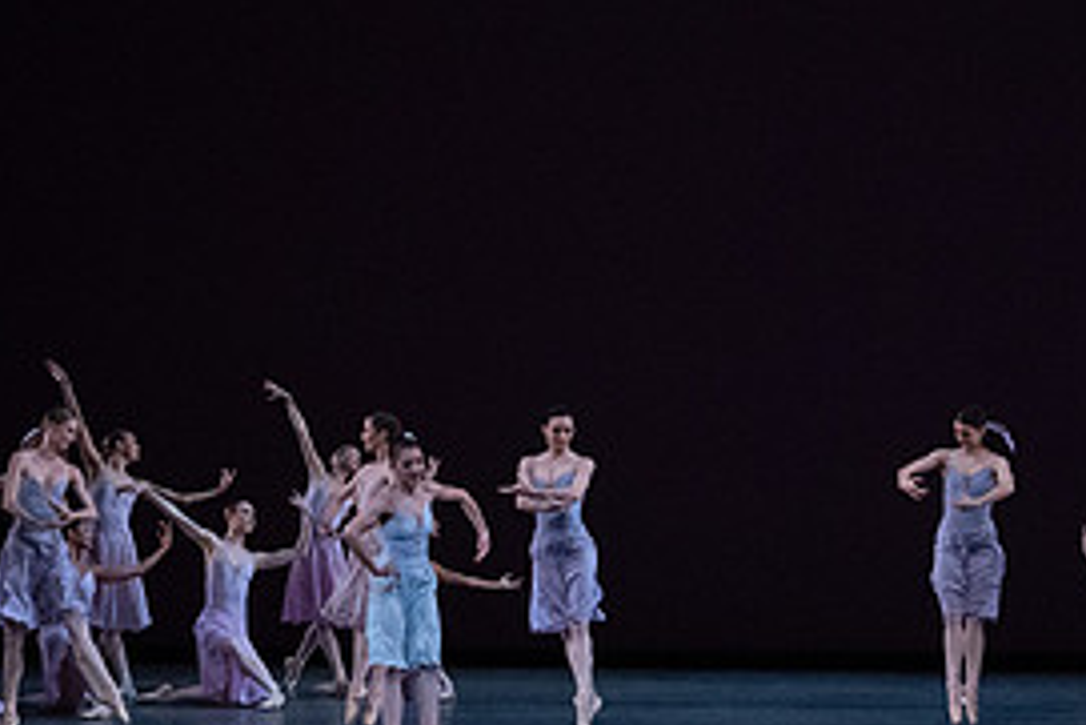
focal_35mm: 150
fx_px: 4527
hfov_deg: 13.6
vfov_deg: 9.2
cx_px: 890
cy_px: 411
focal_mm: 70
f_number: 13
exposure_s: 1/400
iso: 12800
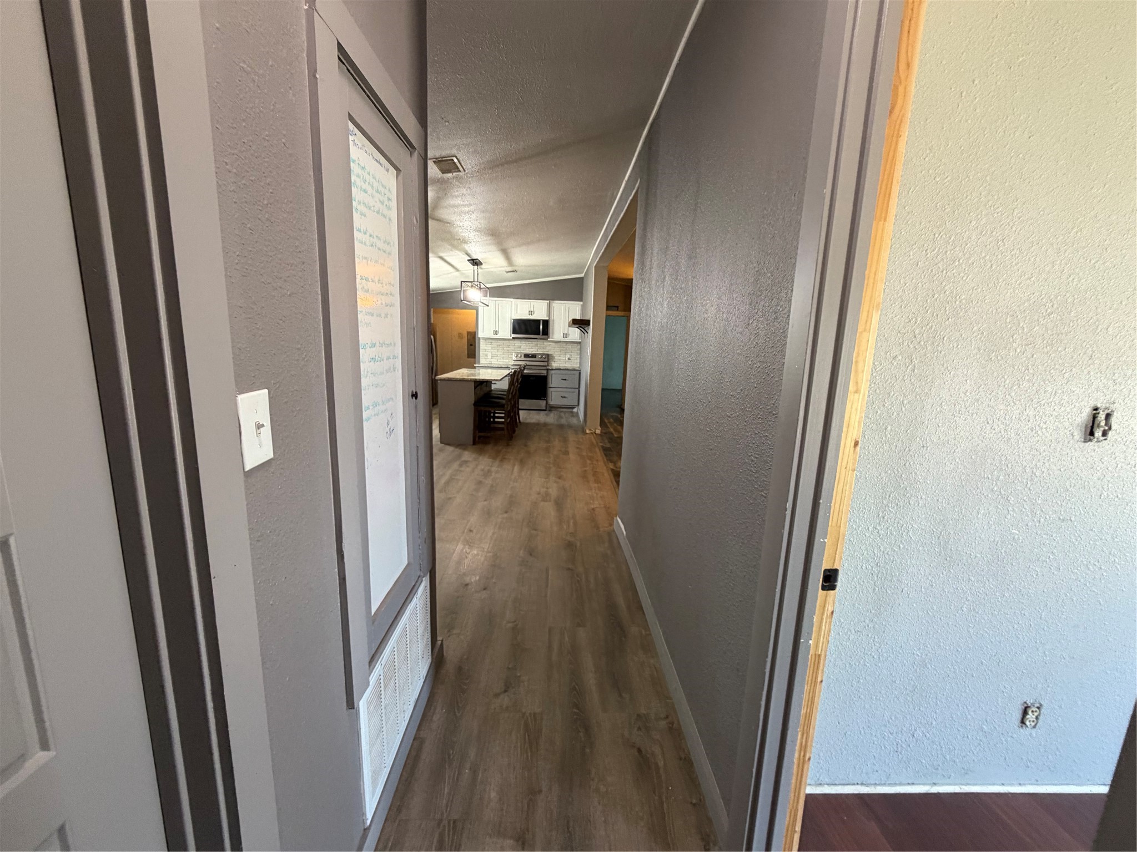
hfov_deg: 102.1
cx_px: 568
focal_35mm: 14
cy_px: 426
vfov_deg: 85.7
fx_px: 460
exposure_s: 1/60
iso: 250
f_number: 2.2
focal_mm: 2.22
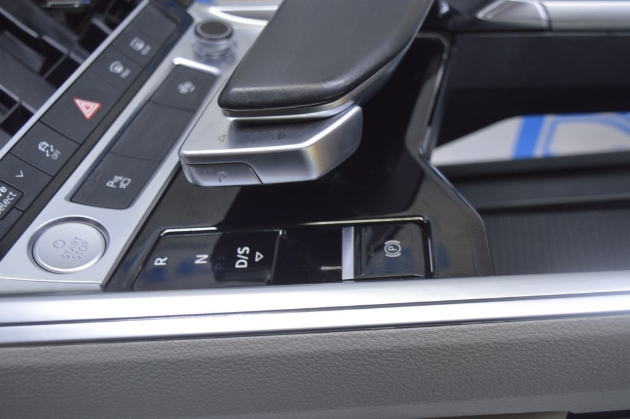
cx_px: 315
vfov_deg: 29.8
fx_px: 787
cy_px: 210
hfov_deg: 43.6
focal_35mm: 45
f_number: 5.6
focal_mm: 30
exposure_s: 1/20
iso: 400
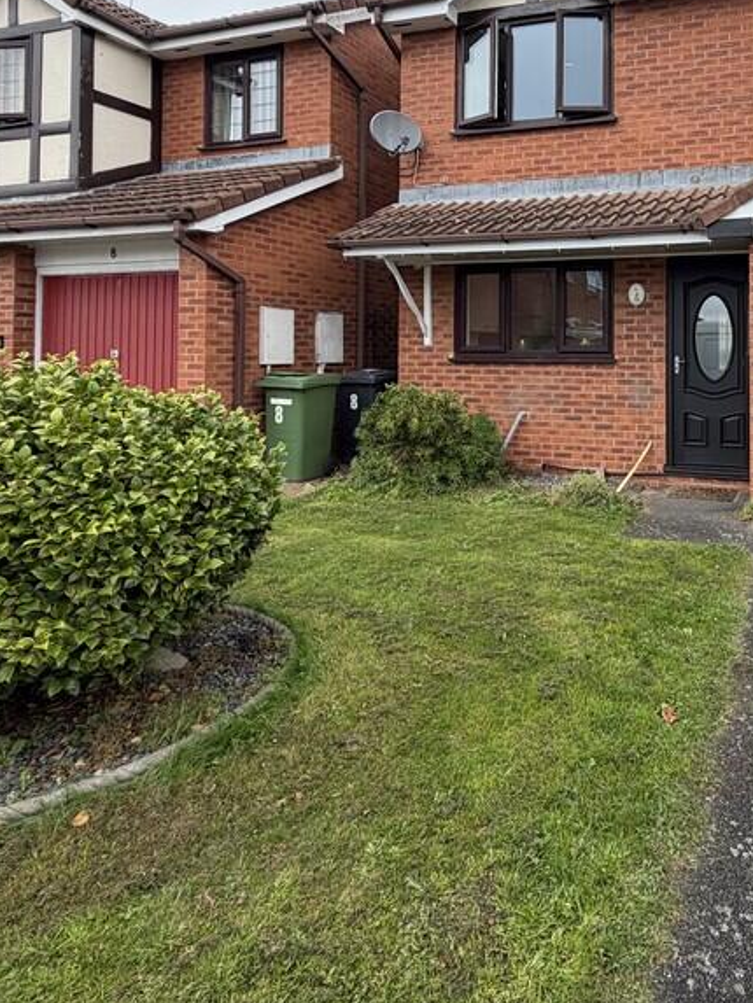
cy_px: 338
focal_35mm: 25
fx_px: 725
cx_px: 608
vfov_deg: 67.6
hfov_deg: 51.3
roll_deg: +0.3
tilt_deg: +1.6
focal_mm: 2.22
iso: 50
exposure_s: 1/502
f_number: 2.2
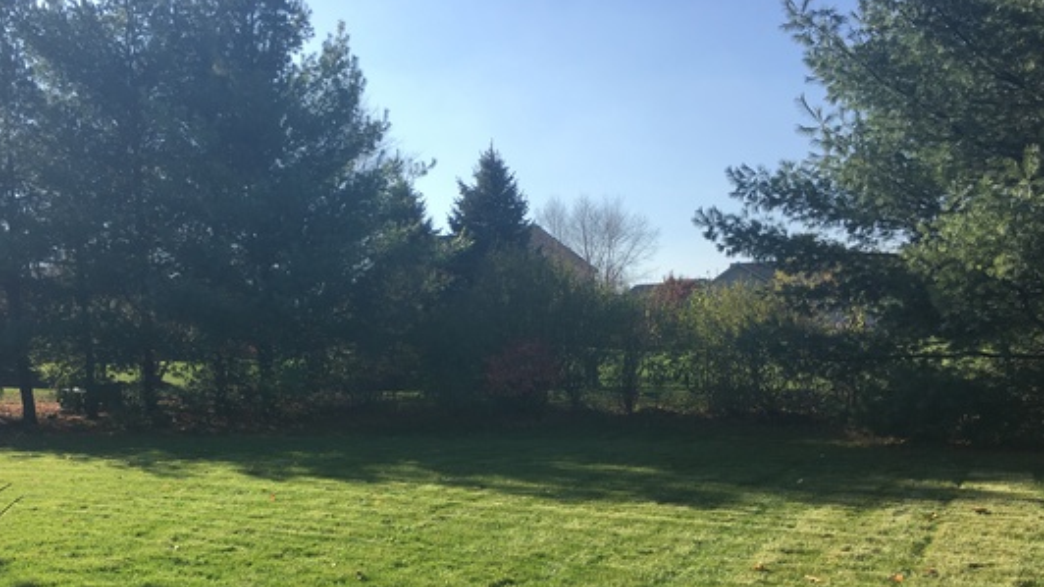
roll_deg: +2.4
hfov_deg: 52.6
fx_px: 1052
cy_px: 448
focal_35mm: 38
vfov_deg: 30.6
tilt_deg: -1.9
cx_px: 440
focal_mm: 4.15
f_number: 2.2
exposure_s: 1/894
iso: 25
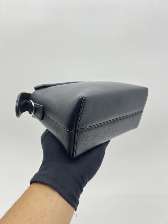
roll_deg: -0.8
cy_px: 112
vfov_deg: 67.3
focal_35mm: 26
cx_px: 84
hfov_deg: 53.1
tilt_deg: -17.2
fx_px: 168
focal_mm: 5.7
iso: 32
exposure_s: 1/100
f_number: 1.5
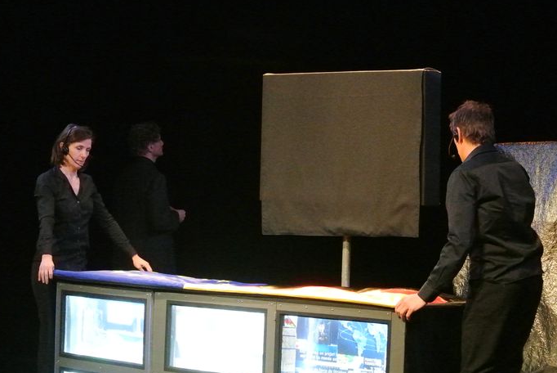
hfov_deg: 21.4
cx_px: 250
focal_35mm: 95
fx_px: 1471
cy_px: 171
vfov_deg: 14.4
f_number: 3.8
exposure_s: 1/60
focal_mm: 30
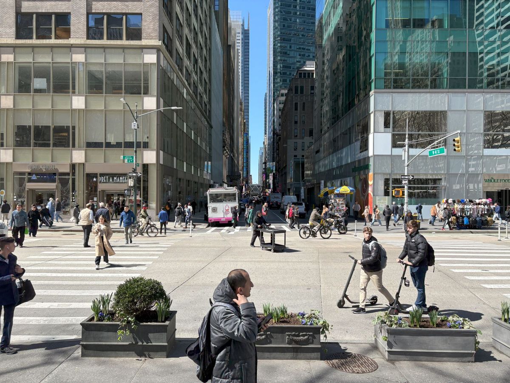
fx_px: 383
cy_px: 192
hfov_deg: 67.3
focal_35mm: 26
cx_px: 255
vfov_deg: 53.1
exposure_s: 1/1901
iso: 50
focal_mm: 5.96
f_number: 1.6
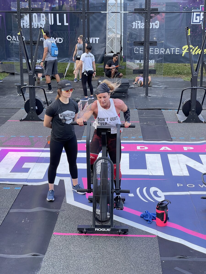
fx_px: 508
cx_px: 103
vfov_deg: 30.3
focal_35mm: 64
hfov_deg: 22.9
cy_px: 137
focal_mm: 7.5
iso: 50
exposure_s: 1/122
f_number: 2.2
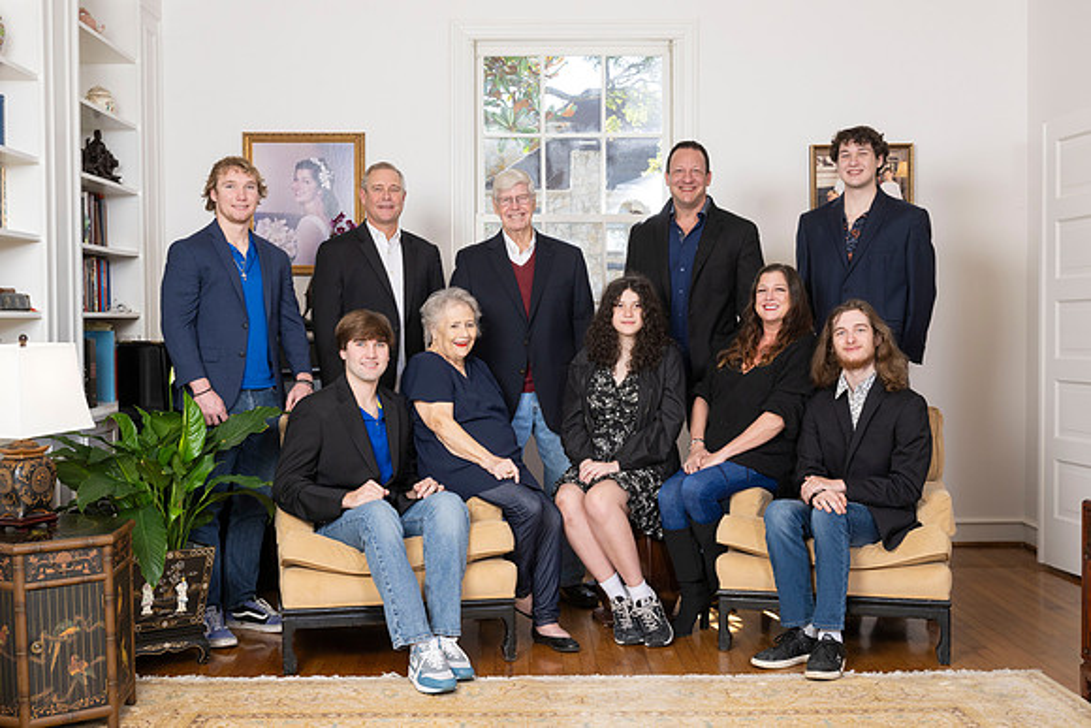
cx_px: 552
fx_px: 1293
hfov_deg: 45.8
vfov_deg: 31.4
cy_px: 369
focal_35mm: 43
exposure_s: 1/80
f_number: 8
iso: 320
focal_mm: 39
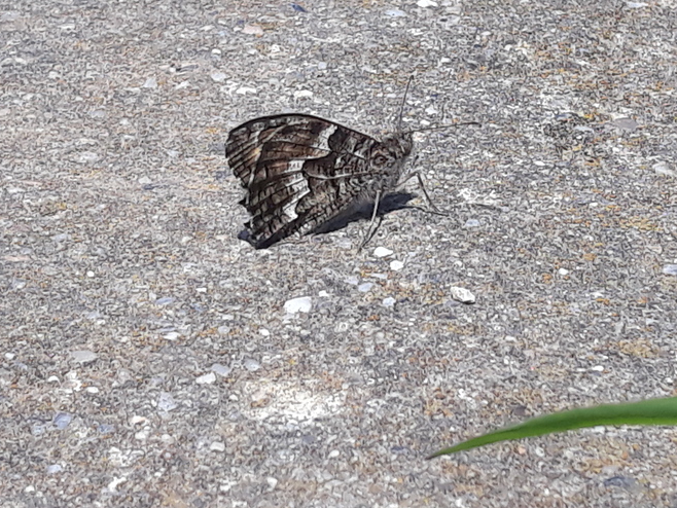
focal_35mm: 35
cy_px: 206
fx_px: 685
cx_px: 390
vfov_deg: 40.6
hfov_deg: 52.4
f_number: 1.7
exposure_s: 1/1656
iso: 40
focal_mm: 3.71
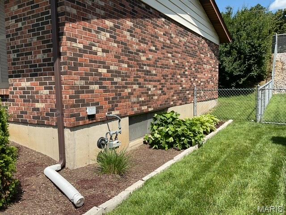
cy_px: 108
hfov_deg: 61.7
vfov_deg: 48.2
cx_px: 143
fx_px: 240
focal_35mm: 29
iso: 16
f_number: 1.8
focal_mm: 3
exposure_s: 1/1412
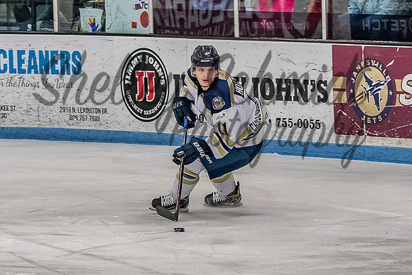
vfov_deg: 3.3
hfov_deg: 4.9
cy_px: 111
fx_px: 4816
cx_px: 177
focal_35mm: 421
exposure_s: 1/800
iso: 1600
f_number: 3.2
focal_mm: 120
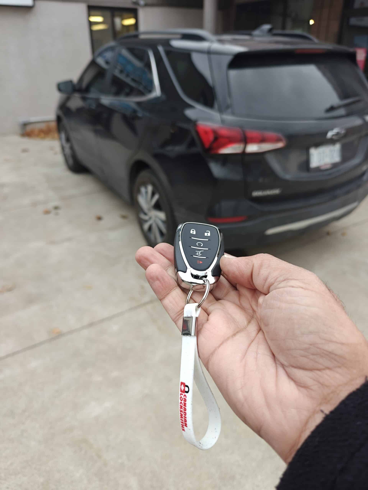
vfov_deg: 73.9
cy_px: 245
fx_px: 326
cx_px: 184
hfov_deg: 58.9
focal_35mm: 23
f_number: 1.6
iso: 50
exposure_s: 1/223
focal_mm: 6.06
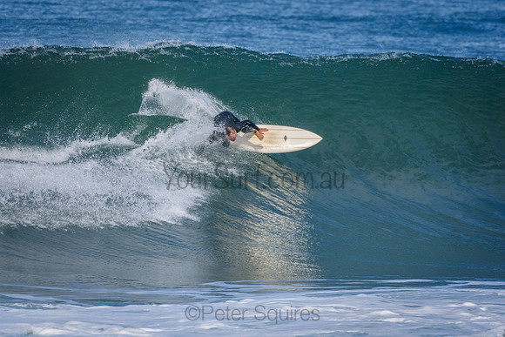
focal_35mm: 750
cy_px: 168
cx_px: 252
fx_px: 10523
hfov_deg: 2.7
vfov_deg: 1.8
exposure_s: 1/2000
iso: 400
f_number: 5.6
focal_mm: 500
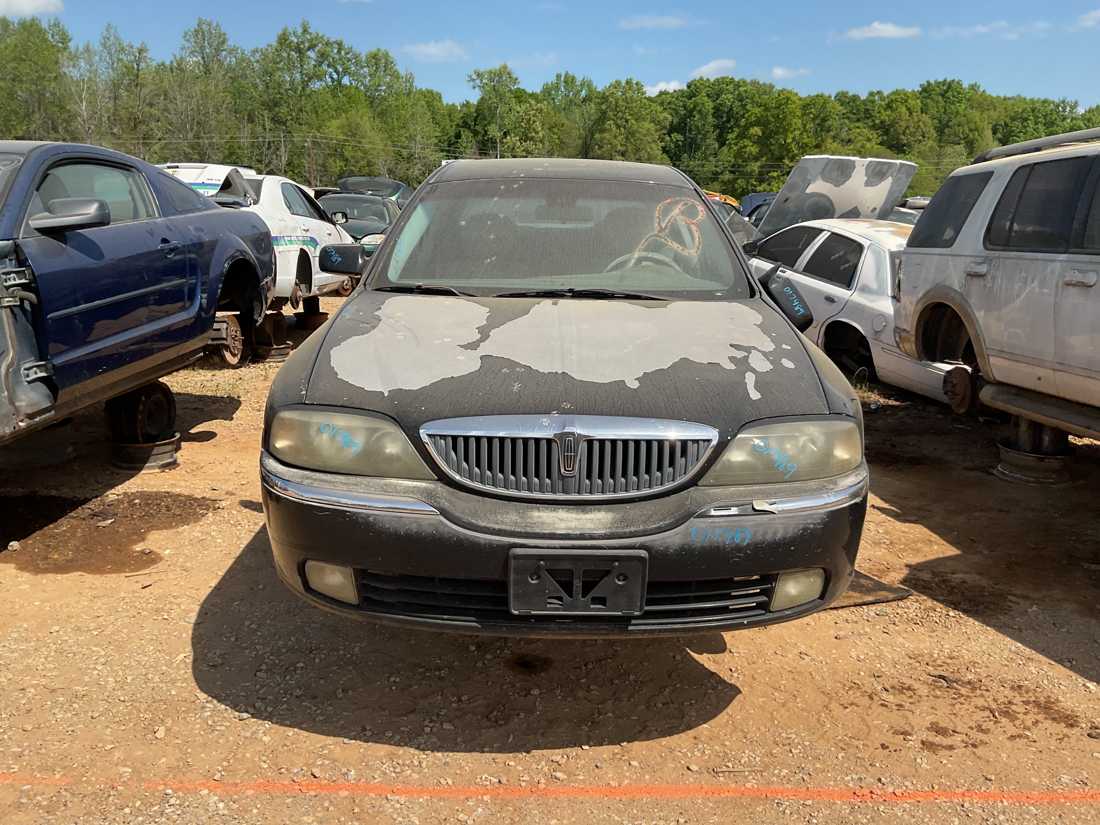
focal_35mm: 29
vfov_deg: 48.2
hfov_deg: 61.7
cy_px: 412
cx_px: 550
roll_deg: -0.6
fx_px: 922
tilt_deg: -13.1
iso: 16
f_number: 1.8
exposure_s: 1/1984
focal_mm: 3
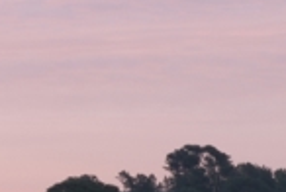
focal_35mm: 368
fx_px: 2930
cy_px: 165
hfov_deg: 5.5
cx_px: -292
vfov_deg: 3.8
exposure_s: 1/2
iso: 200
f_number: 16
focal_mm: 56
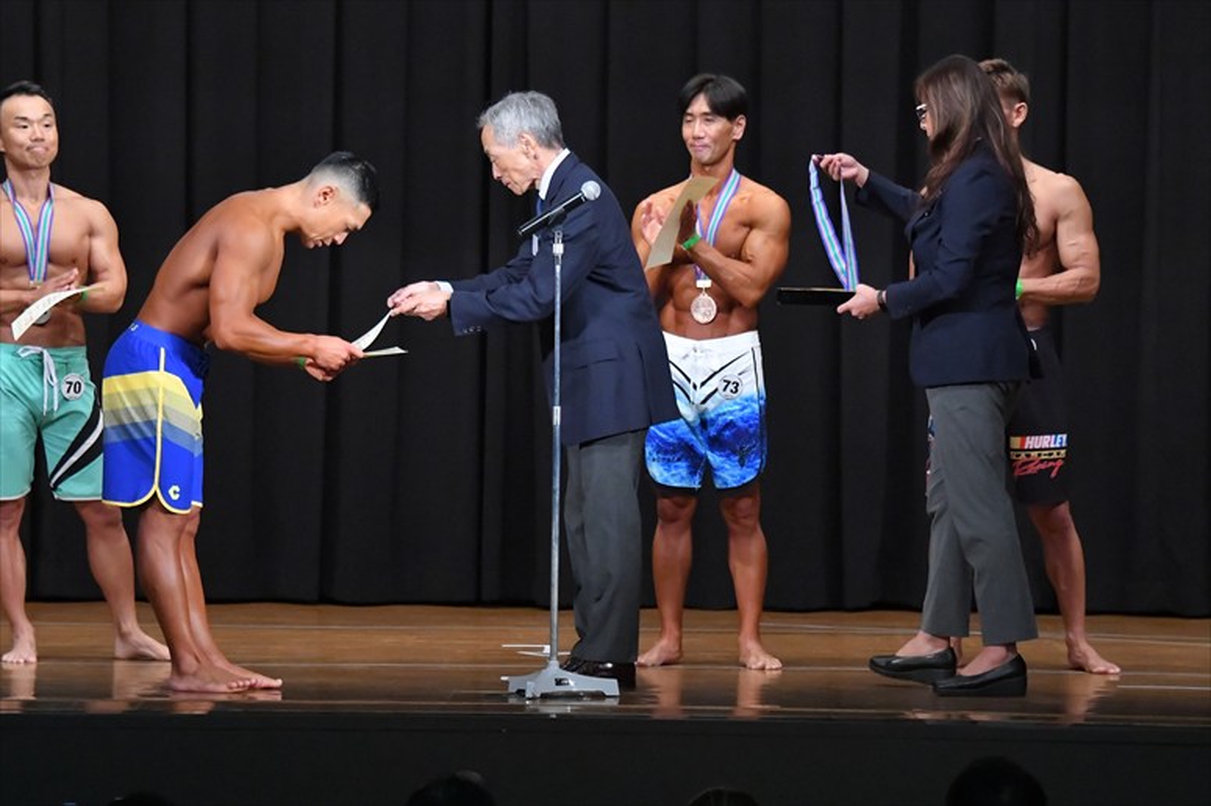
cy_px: 403
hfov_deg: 10.2
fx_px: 6792
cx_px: 606
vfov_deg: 6.8
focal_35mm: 202
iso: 8000
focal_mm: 135
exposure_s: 1/400
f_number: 5.6
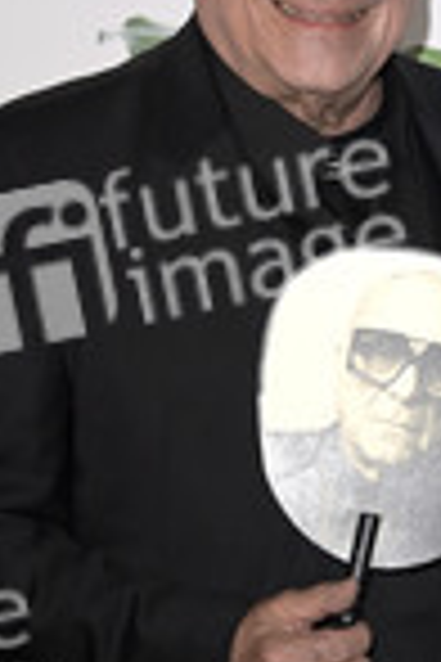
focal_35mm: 190
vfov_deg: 10.8
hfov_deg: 7.2
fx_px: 3491
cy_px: 473
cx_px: 306
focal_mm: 70
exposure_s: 1/250
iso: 640
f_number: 5.6
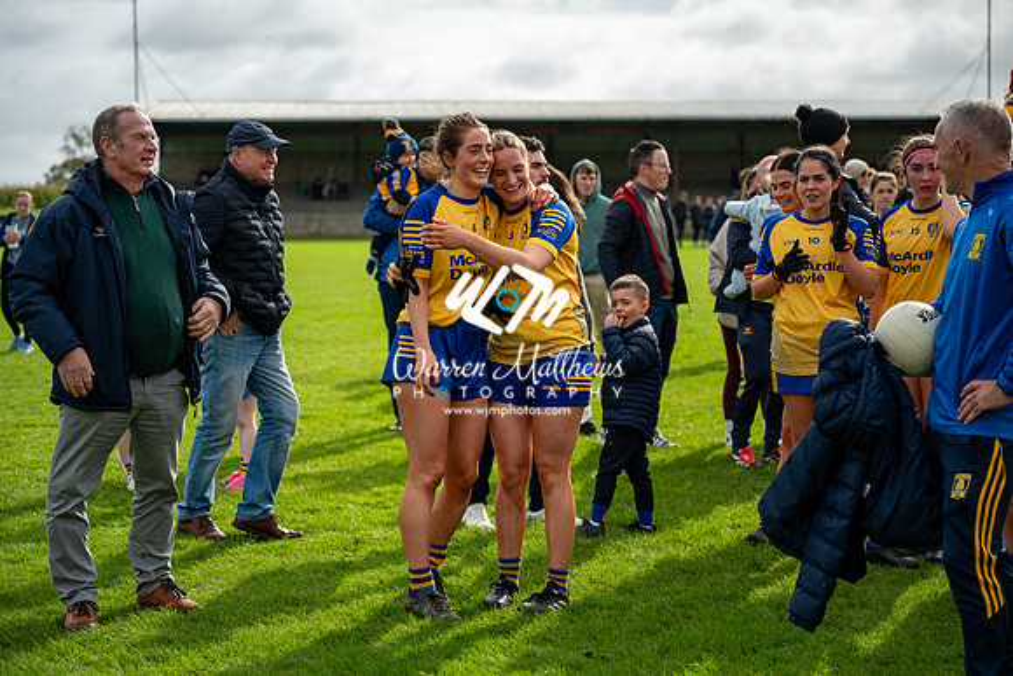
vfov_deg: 19.5
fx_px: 1970
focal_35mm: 70
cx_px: 506
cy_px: 338
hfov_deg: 28.8
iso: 100
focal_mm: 70
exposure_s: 1/1600
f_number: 2.8
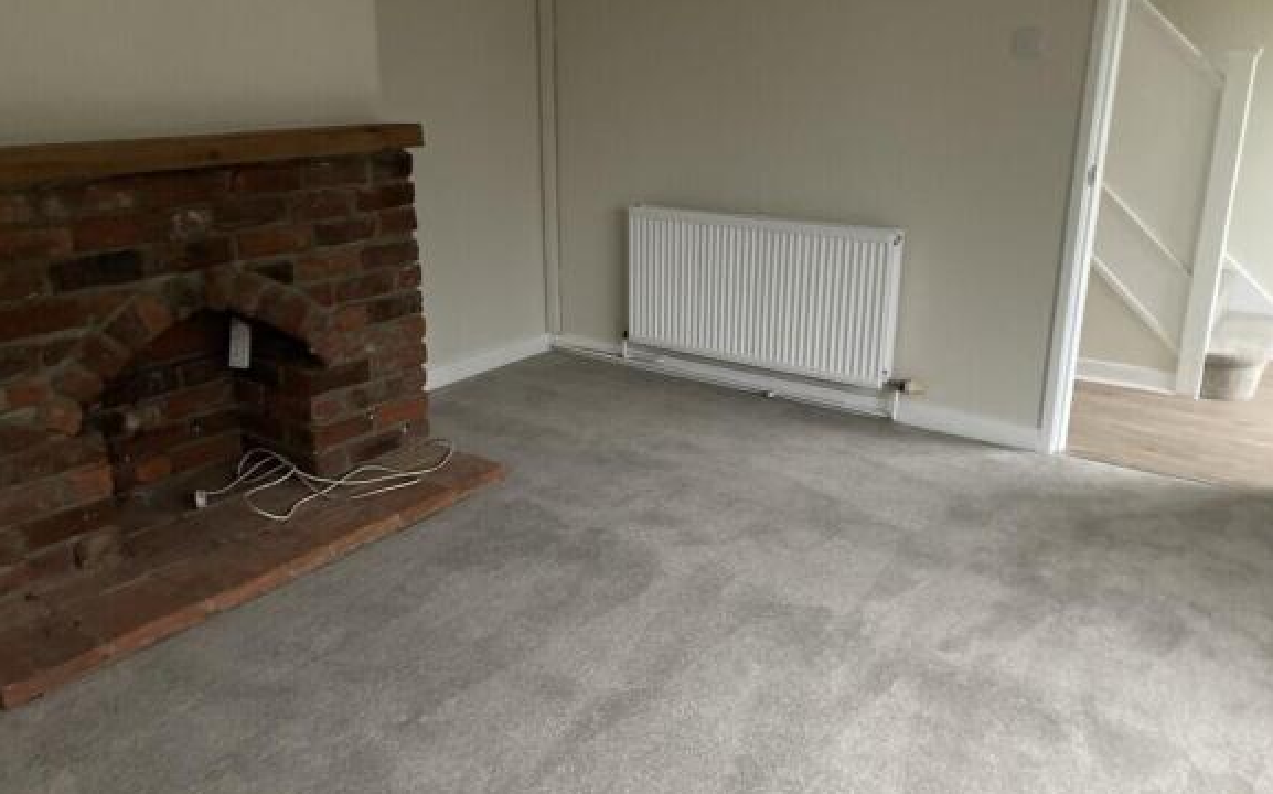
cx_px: 636
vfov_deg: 41.8
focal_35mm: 30
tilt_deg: -17.2
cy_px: 389
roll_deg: -0.3
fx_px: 1040
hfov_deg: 62.9
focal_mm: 3.99
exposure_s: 1/27
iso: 640
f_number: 1.8
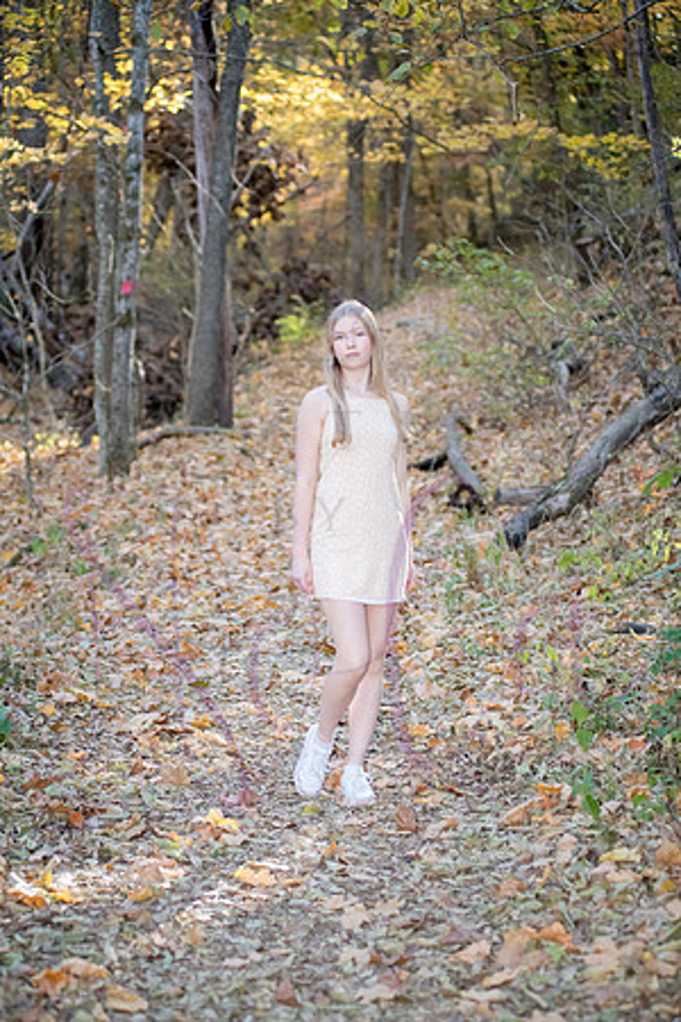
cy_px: 511
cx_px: 340
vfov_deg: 25.4
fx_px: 2270
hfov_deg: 17.1
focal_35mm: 80
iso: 800
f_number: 4
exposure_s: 1/320
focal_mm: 80
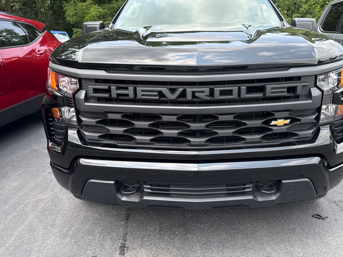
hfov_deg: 63.1
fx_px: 278
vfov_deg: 49.7
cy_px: 113
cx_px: 197
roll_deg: +0.2
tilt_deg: -15.8
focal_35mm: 28
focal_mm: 6.76
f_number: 1.78
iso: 80
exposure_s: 1/772
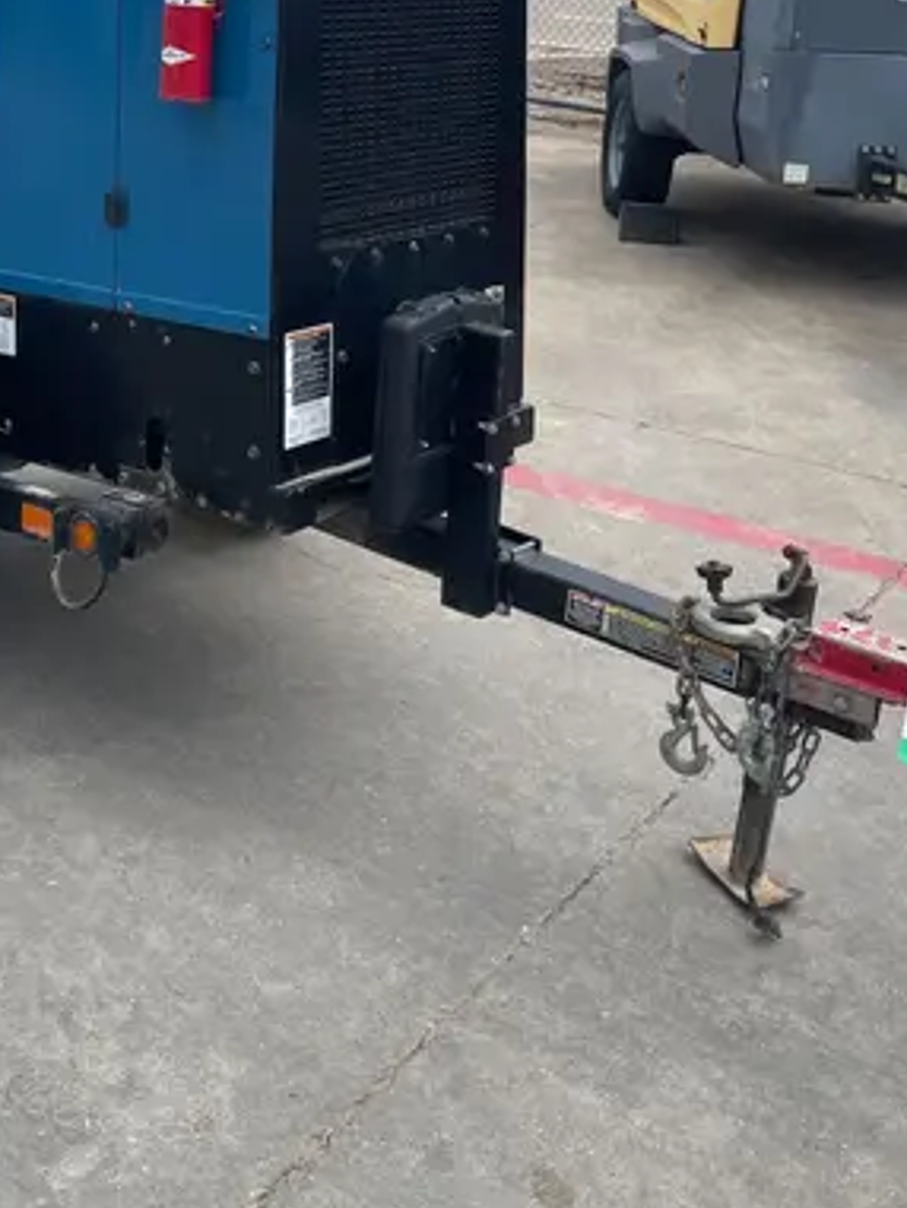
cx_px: 222
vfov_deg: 36.5
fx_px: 1746
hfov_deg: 28.7
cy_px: 189
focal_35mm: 50
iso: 32
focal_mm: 4.2
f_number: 1.6
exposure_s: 1/3610
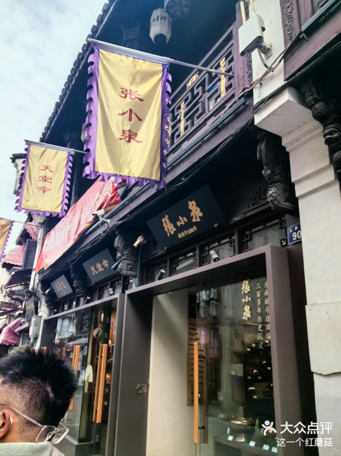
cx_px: 170
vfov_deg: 65.3
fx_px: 355
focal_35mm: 27
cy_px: 228
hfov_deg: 51.3
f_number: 2
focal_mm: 5.75
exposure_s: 1/1667
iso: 50
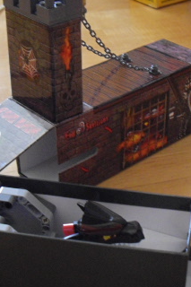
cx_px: 114
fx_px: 629
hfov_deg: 17.2
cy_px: 142
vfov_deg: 25.7
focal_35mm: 79
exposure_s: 1/15
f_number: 2.8
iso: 400
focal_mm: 7.9
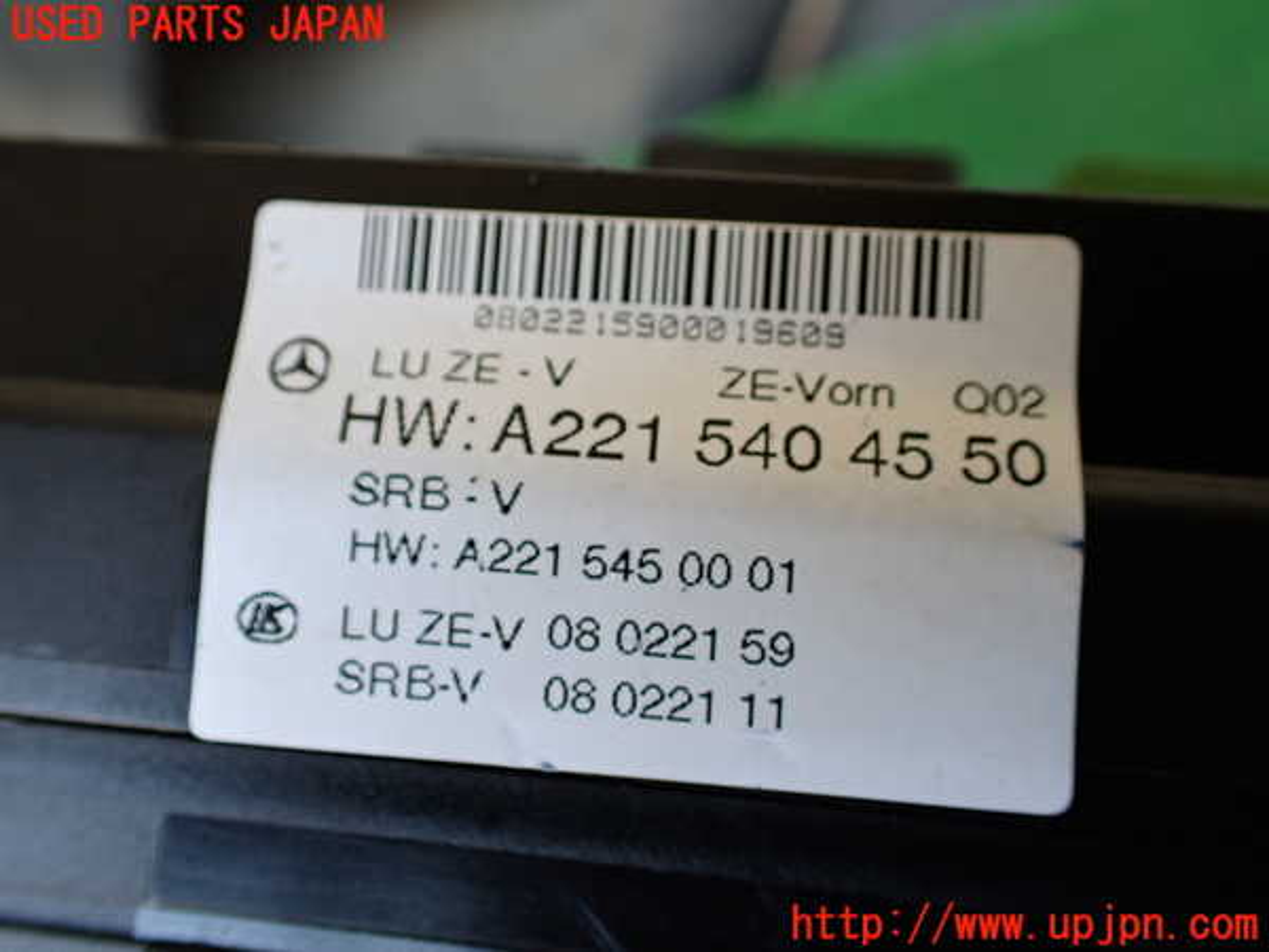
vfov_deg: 46.8
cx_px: 634
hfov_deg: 60.0
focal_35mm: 30
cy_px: 476
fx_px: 1100
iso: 250
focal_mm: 5.4
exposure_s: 1/125
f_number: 2.3
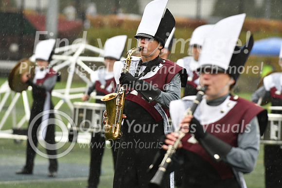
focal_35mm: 300
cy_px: 94
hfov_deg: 6.9
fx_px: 2350
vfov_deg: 4.6
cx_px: 141
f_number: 4
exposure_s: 1/500
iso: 1000
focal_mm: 200
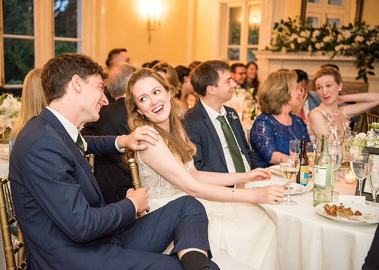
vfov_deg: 27.5
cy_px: 132
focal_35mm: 51
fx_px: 552
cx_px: 172
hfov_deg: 37.9
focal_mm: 48
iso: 2500
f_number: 2.8
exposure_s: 1/200
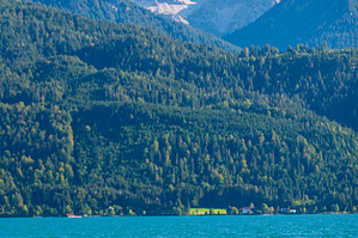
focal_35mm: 252
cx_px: 71
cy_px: 122
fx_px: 2505
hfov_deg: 8.2
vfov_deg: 5.4
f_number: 4
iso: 125
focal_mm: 130
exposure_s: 1/250
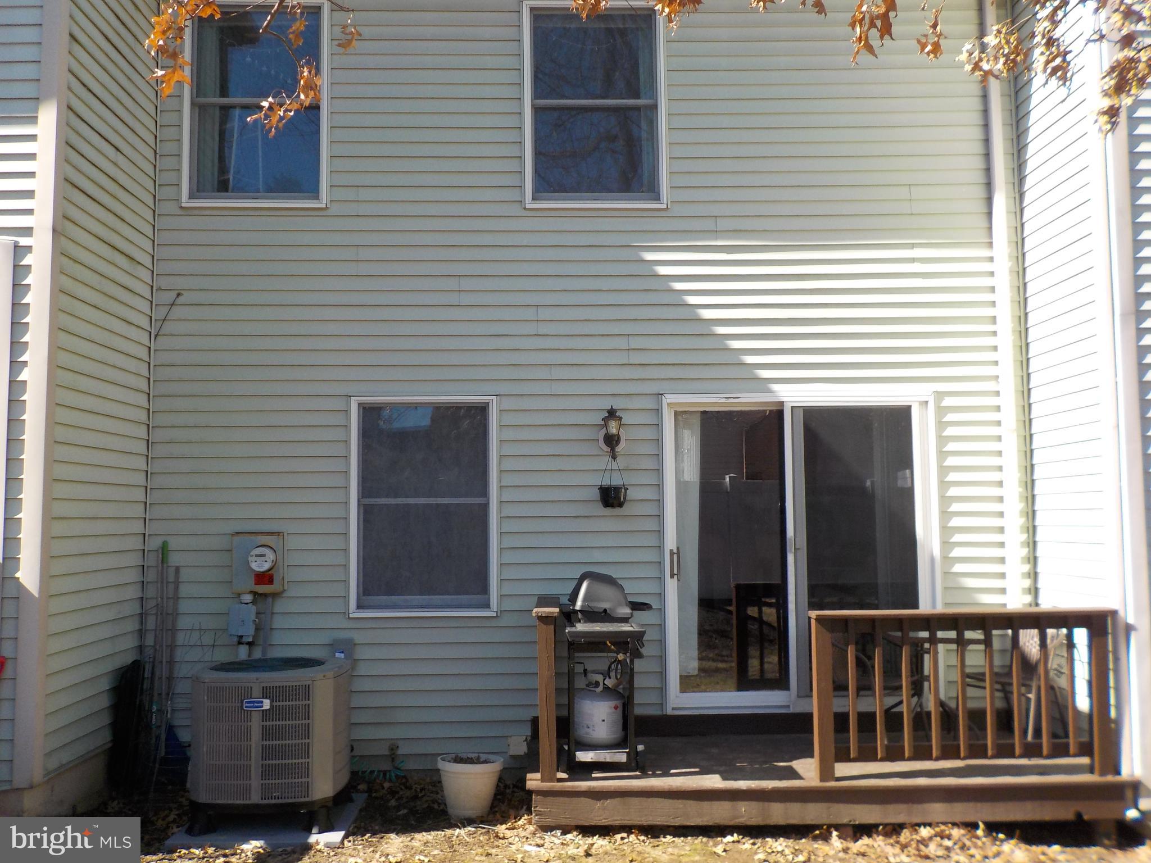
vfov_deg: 46.8
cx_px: 576
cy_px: 432
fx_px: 998
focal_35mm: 30
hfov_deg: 60.0
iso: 125
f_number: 3.3
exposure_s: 1/500
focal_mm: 4.1
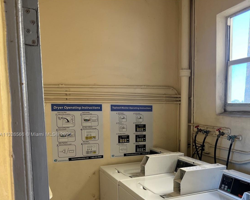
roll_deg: -0.2
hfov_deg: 47.6
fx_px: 274
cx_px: 181
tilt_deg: -7.8
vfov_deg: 39.6
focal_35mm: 37
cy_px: 135
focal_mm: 5.7
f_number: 1.5
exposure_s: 1/162
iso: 64
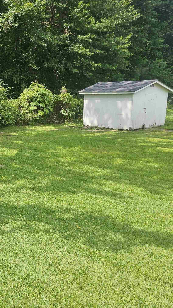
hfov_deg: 27.3
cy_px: 145
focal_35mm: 38
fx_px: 310
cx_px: -36
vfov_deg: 52.8
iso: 10
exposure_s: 1/346
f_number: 1.7
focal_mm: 6.3
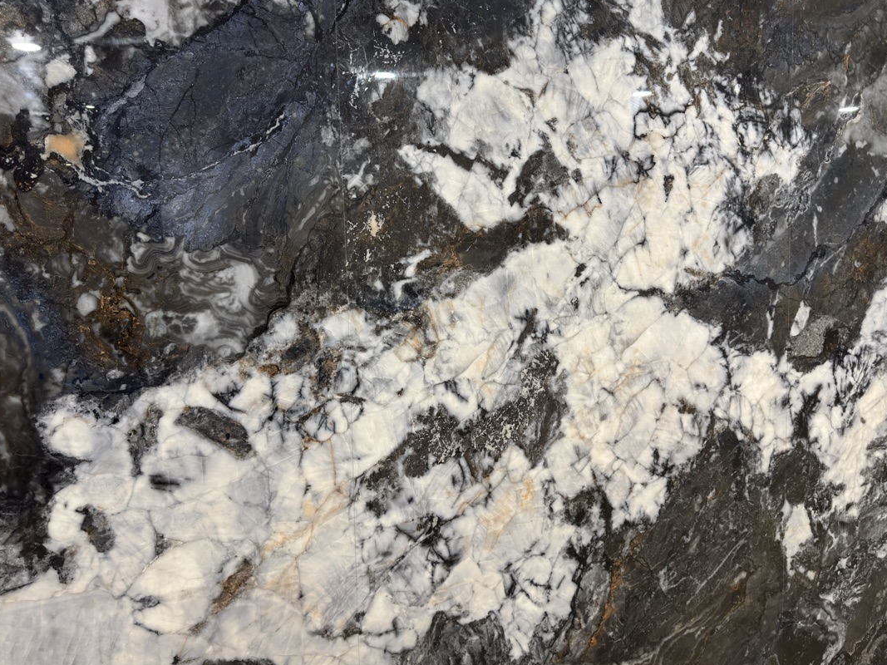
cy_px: 305
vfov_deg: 51.3
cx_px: 454
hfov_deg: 65.3
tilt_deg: -5.4
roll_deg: +1.0
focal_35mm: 27
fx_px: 692
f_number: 1.78
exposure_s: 1/50
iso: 160
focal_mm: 6.76
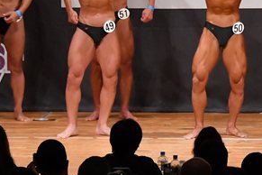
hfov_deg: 5.2
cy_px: 36
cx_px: 276
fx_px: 2853
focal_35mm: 392
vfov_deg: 3.5
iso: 7200
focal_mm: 98
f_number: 5.6
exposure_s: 1/400
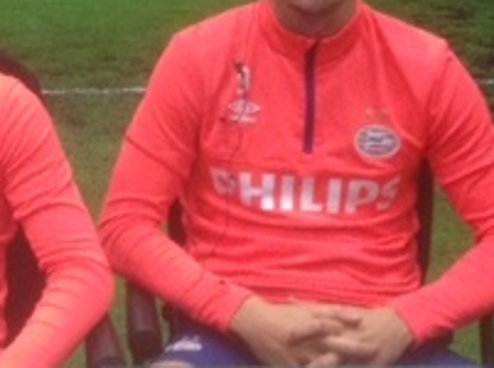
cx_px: -71
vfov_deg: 14.3
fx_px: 1453
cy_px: 45
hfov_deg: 18.4
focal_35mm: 102
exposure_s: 1/20
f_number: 2.4
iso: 200
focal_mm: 4.13
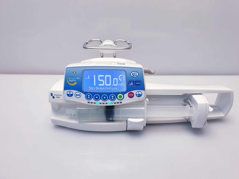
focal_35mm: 26
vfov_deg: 53.1
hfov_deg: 67.3
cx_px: 120
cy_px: 90
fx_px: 180
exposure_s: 1/100
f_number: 2.4
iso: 80
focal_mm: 4.3
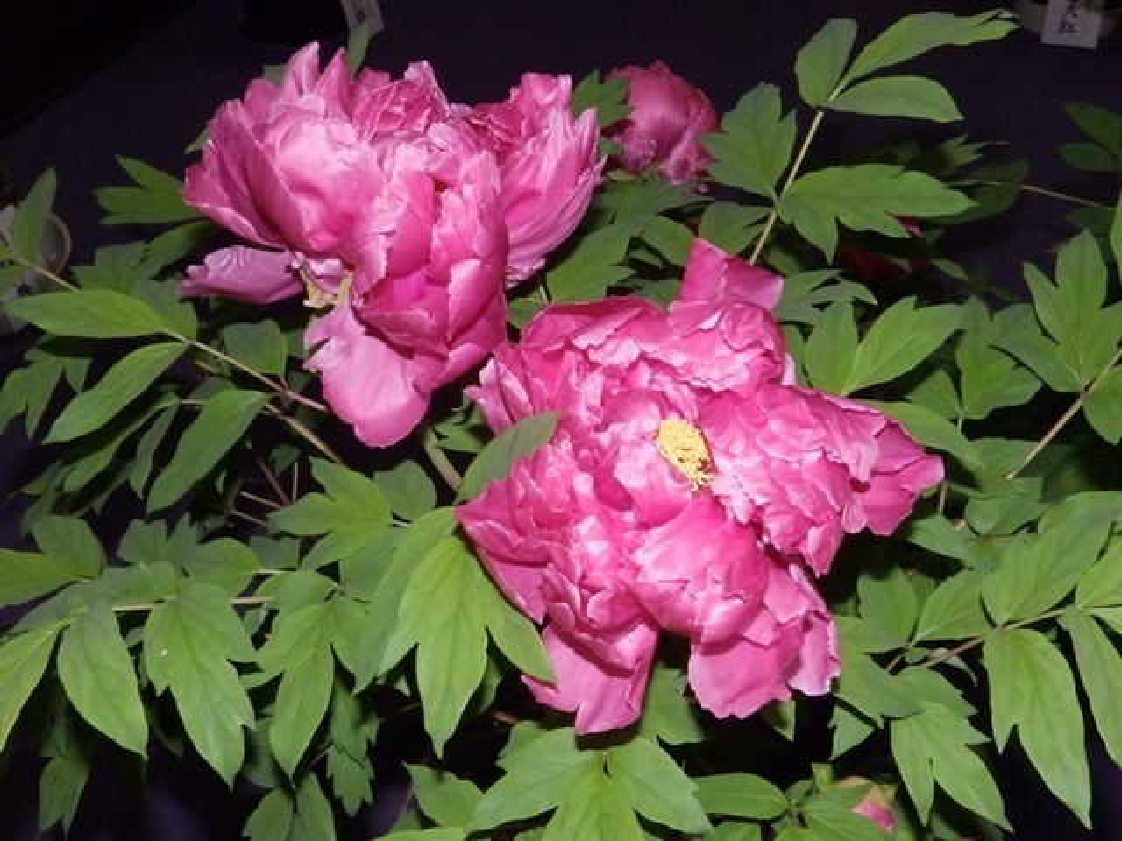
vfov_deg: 37.7
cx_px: 561
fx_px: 1232
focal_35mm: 38
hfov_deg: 49.0
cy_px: 420
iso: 800
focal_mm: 6.8
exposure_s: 1/40
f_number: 8
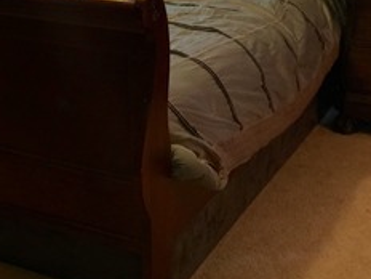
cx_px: 77
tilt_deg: -6.6
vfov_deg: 17.3
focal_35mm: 80
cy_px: -88
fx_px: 857
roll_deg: -0.2
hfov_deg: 24.1
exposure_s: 1/4
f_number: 2.2
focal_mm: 4.15
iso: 64
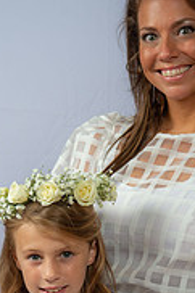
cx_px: 127
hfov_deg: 8.9
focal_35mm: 153
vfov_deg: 13.3
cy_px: 259
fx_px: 1245
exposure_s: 1/200
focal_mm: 62
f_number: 6.3
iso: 250
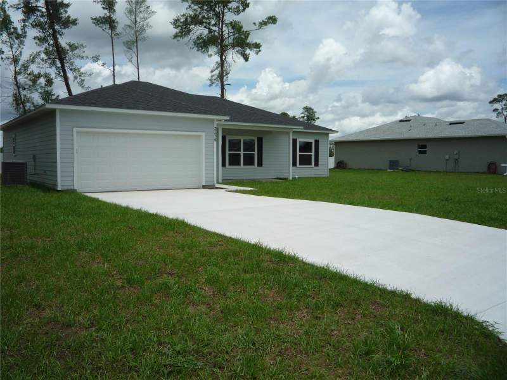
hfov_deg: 60.0
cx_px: 254
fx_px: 439
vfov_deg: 46.8
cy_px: 190
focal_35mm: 30
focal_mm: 5.2
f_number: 5.6
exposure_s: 1/640
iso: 100
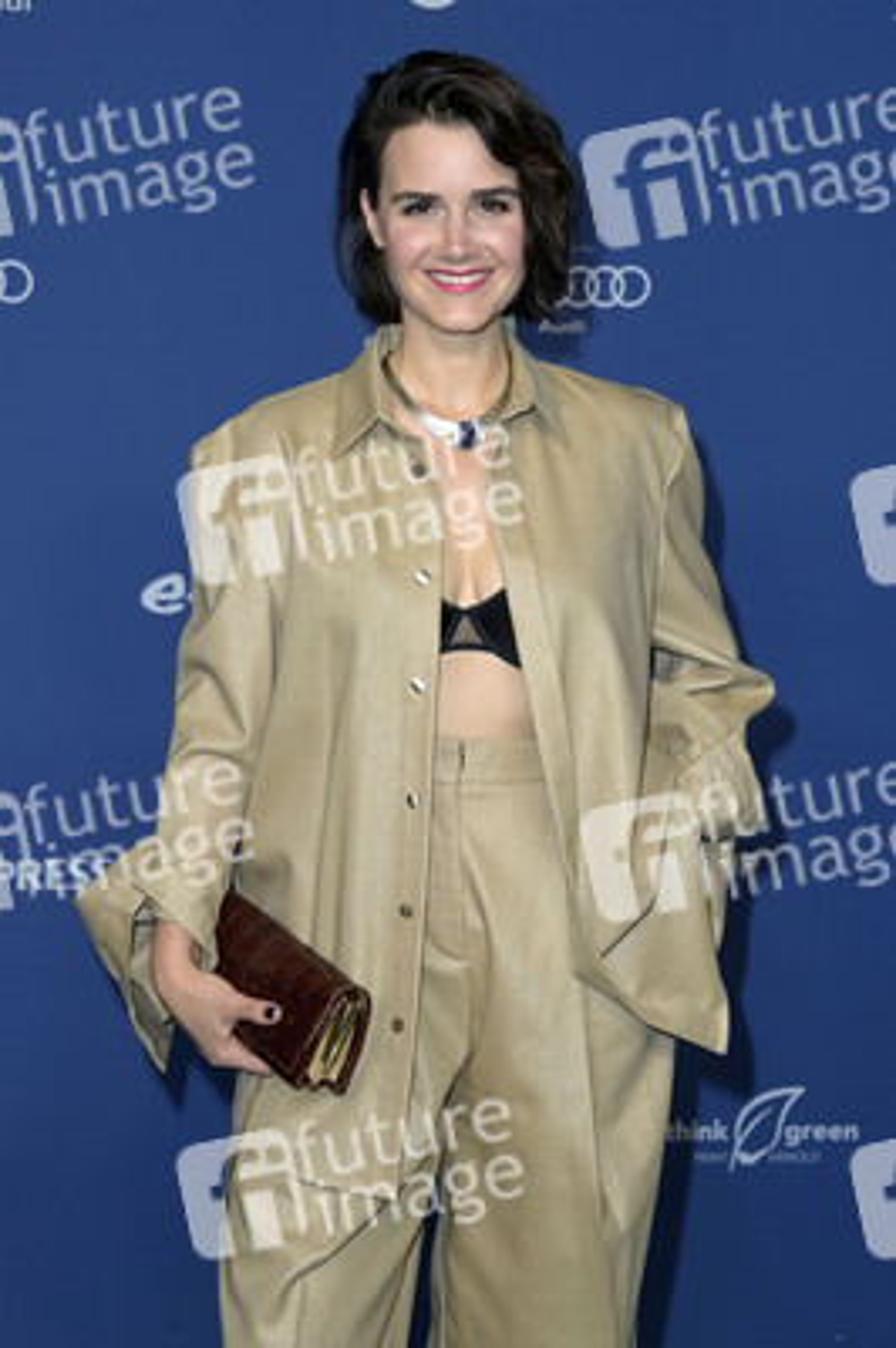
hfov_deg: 19.4
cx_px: 448
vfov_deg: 28.9
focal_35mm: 70
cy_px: 674
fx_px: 2618
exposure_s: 1/250
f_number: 5.6
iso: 800
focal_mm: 70
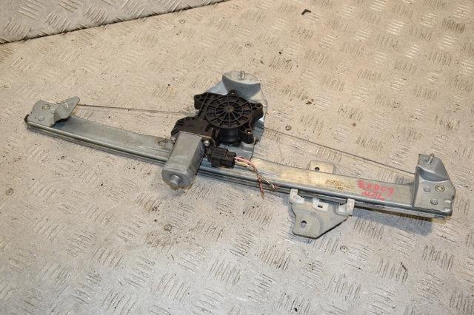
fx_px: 513
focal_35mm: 39
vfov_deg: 34.2
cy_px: 158
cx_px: 237
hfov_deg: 49.6
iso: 800
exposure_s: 1/200
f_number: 9
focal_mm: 26
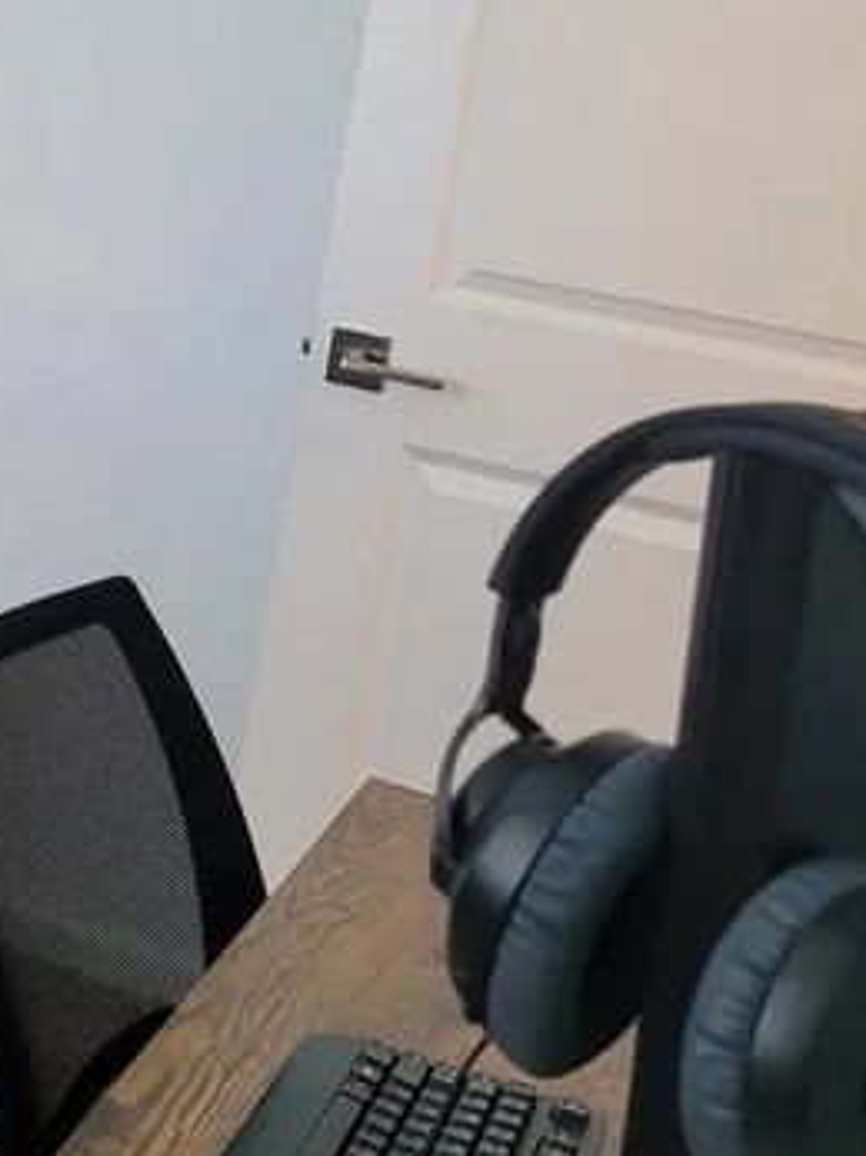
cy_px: 158
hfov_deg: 21.5
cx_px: -130
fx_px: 2136
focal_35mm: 64
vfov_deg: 29.3
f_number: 1.8
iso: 250
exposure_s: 1/120
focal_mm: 5.4
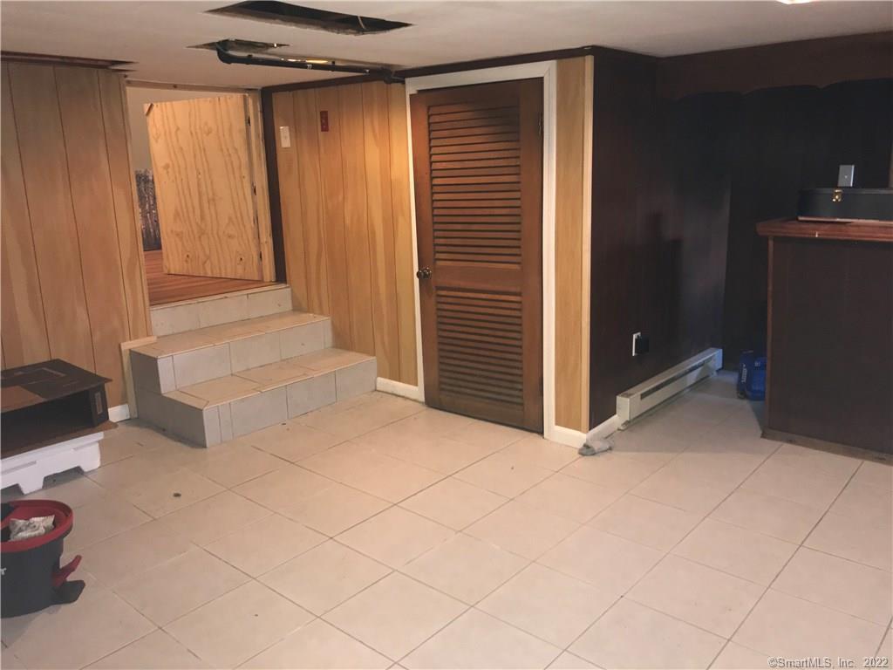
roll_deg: +1.8
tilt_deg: -12.7
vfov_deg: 49.7
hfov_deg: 63.4
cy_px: 335
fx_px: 722
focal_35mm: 28
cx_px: 446
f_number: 1.8
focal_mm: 3.99
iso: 64
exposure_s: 1/17
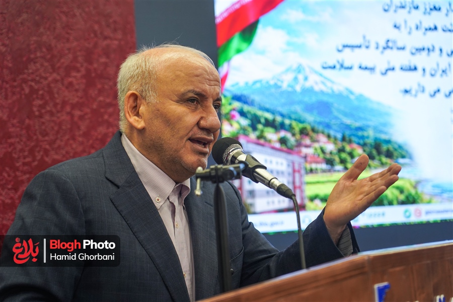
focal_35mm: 105
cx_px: 226
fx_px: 1321
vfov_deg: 13.0
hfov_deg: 19.5
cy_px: 151
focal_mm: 105
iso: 1000
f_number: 4
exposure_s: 1/160
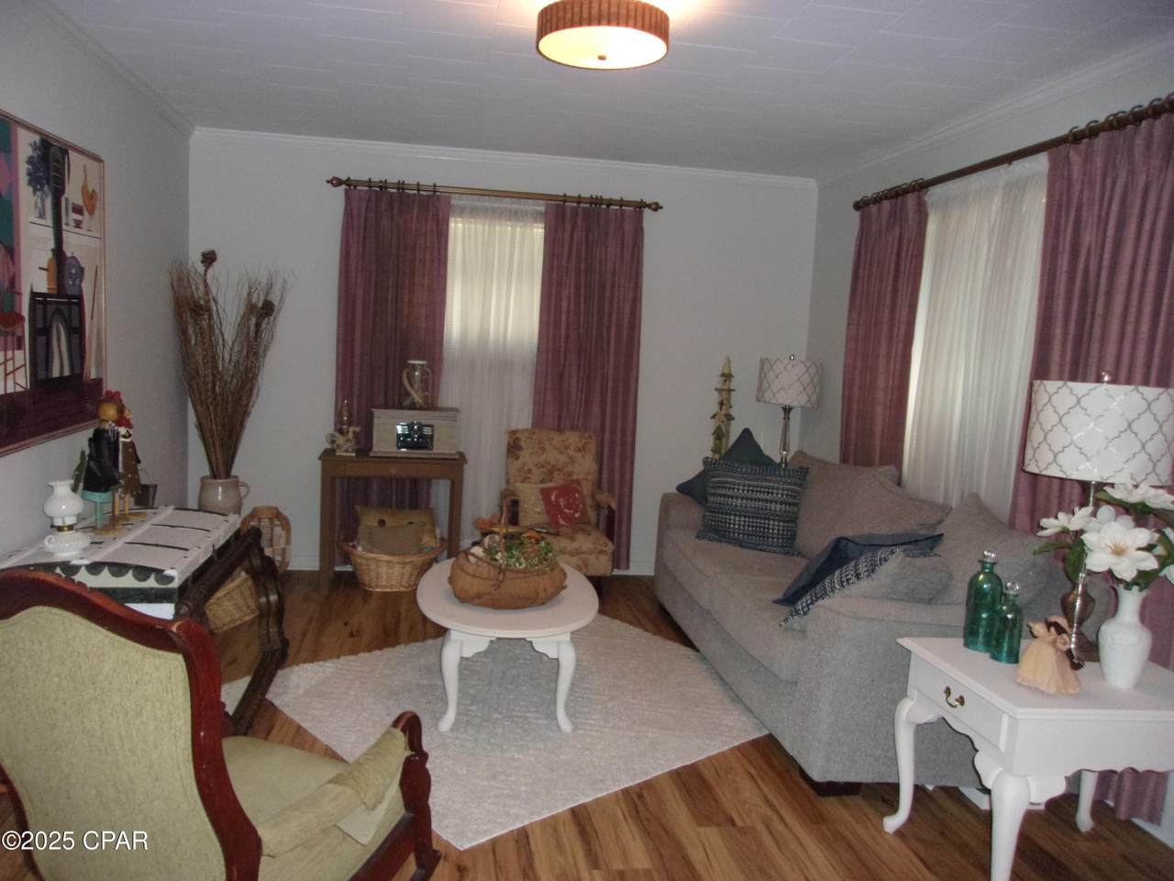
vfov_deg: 51.4
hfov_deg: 65.3
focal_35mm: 27
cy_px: 440
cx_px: 587
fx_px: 916
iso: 320
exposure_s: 1/34
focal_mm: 4.9
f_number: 3
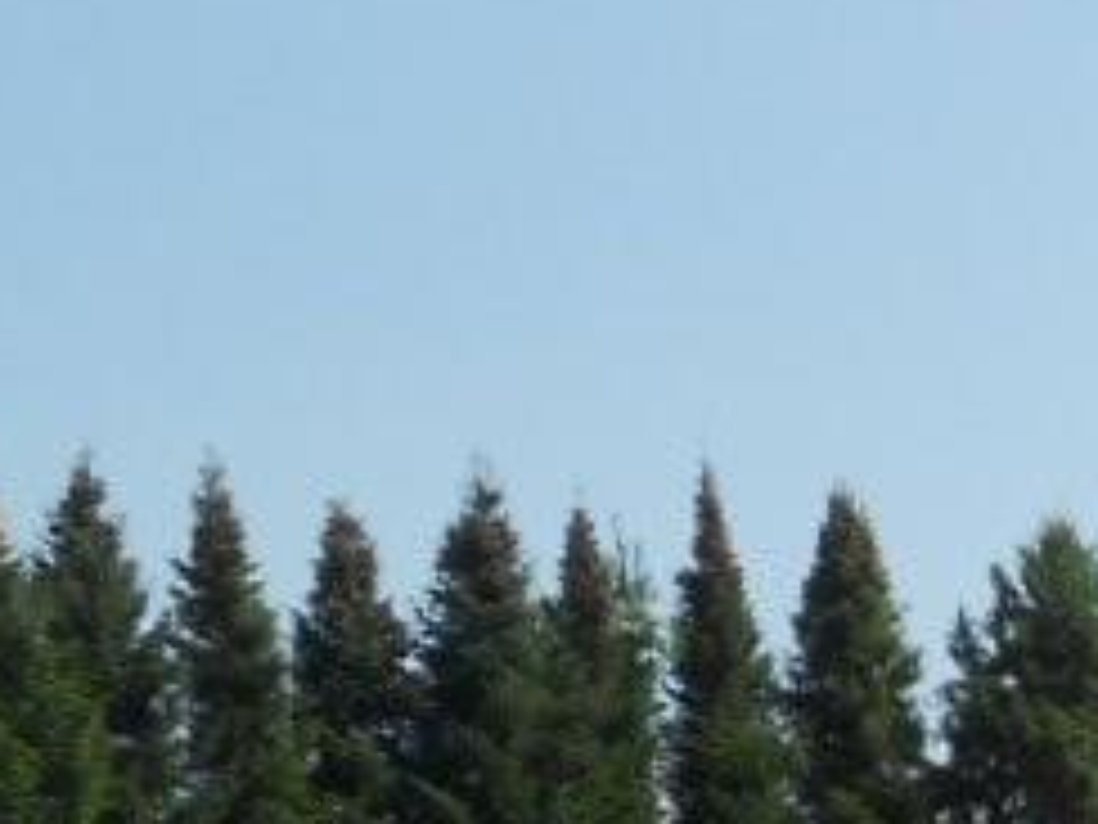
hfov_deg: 11.9
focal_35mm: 155
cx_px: 1890
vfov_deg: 9.0
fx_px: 4917
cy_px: 1698
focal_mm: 6.7
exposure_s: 1/800
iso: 80
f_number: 3.9
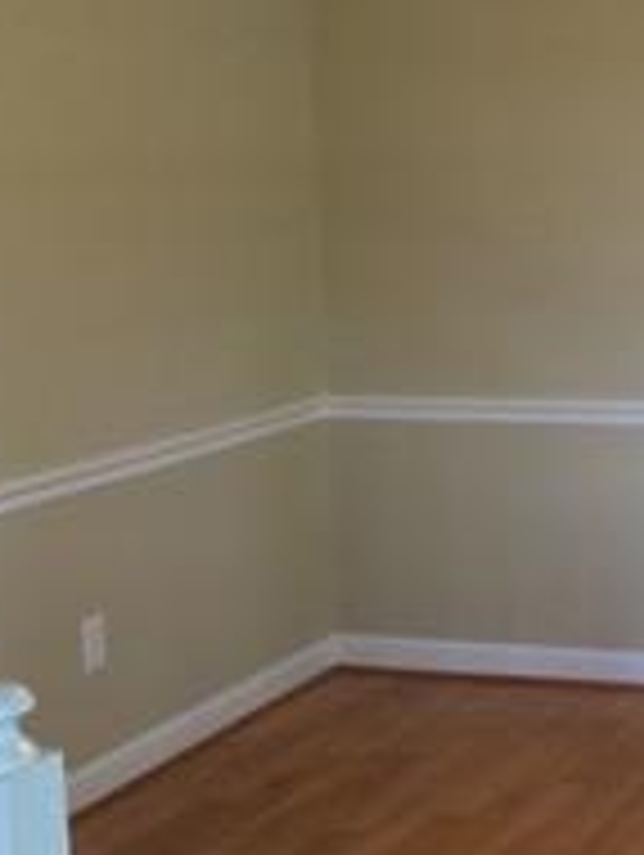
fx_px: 1931
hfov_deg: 18.4
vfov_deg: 25.0
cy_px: 351
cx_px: 653
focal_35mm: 78
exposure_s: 1/30
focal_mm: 4.15
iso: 200
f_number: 2.2
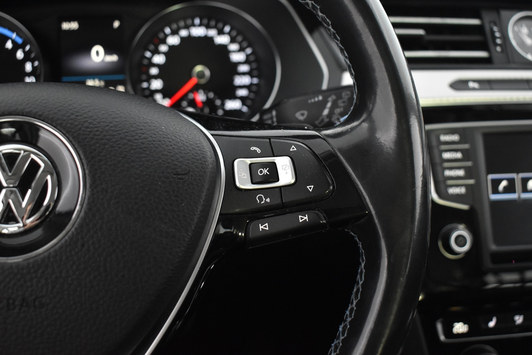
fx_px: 554
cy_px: 178
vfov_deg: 35.5
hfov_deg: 51.3
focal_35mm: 38
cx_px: 266
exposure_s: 1/40
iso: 3200
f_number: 4
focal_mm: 25
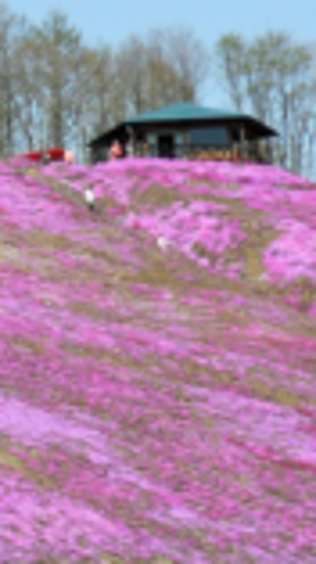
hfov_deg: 6.8
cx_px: -320
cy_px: 25
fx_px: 2554
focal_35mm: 171
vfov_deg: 12.5
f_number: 9
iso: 100
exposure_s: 1/125
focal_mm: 6.8
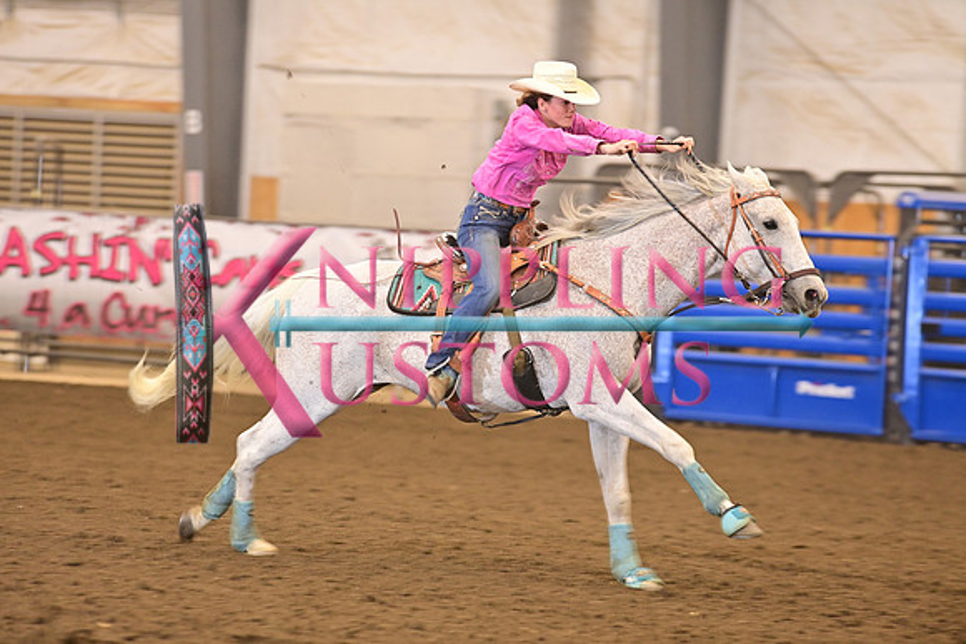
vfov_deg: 6.9
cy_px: 322
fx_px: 5368
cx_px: 483
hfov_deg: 10.3
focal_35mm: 200
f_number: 3.5
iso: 2500
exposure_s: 1/250
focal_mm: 200
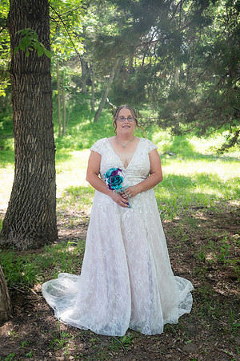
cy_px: 180
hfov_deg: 31.9
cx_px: 120
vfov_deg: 46.4
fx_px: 420
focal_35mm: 42
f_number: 4
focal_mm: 42
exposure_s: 1/160
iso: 200
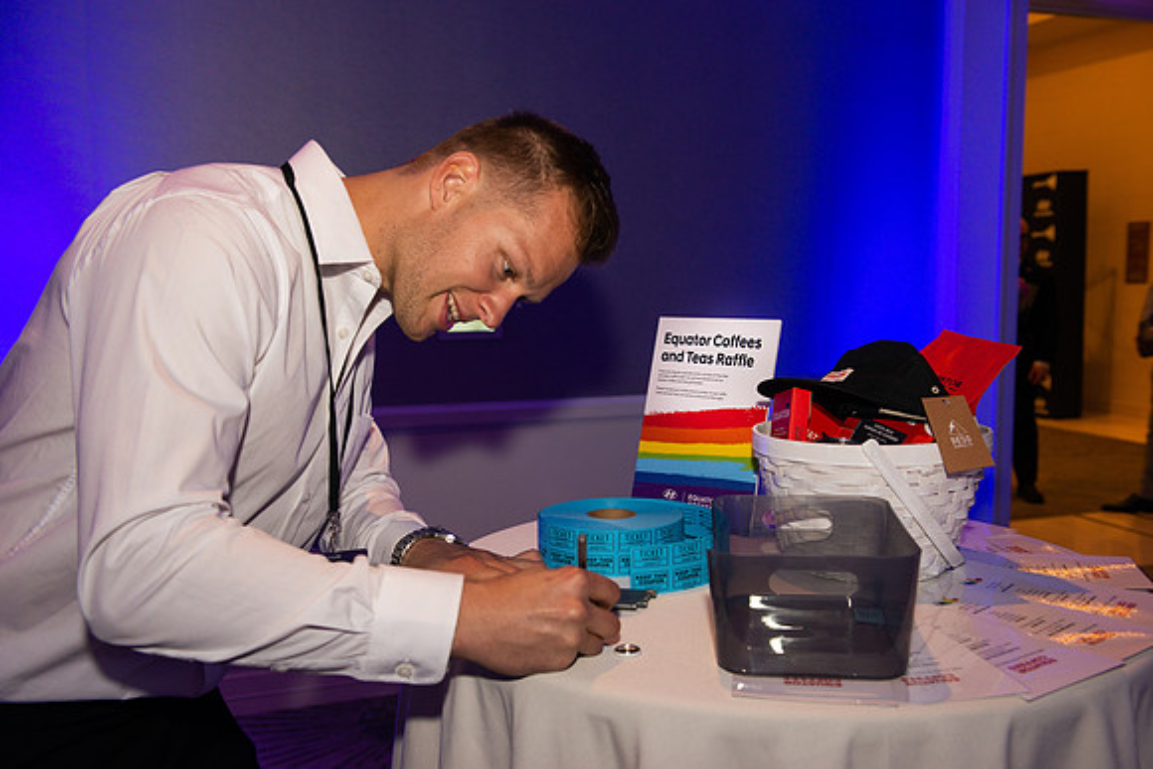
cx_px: 576
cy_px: 384
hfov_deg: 55.8
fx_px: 1089
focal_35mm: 34
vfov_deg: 38.9
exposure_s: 1/160
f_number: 4.5
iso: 640
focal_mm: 34
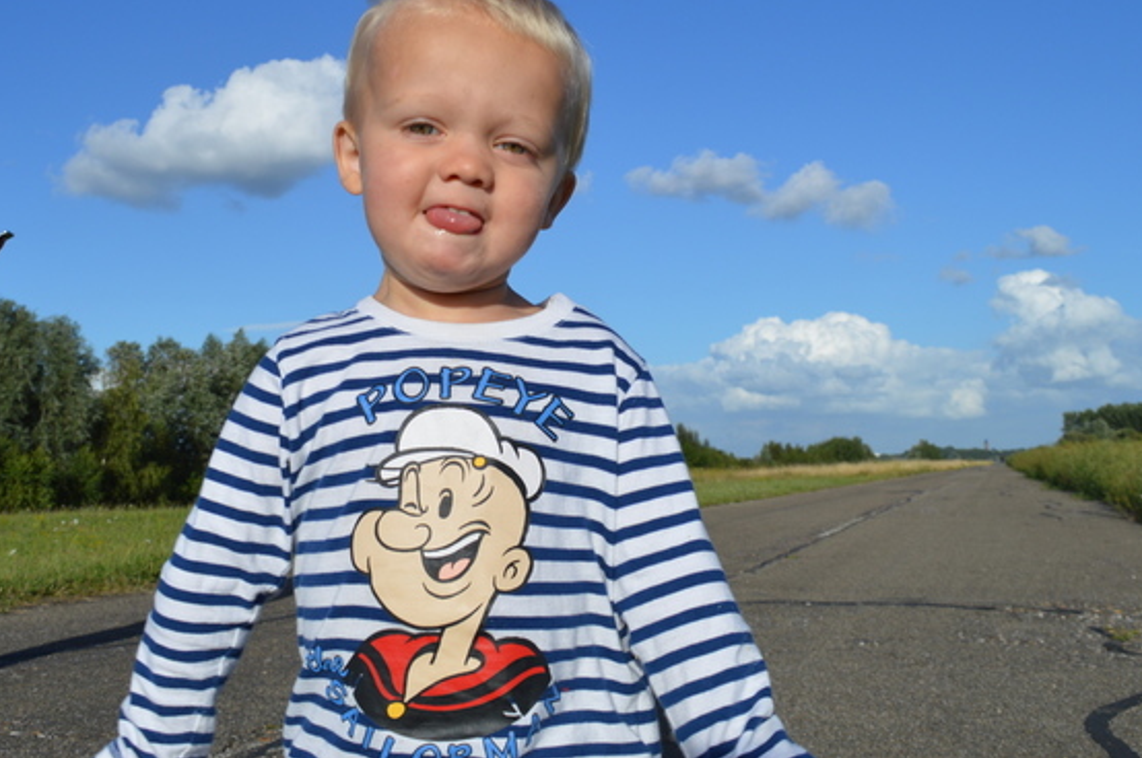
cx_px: 544
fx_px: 1236
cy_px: 212
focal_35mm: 39
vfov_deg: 33.6
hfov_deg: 49.6
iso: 100
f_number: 8
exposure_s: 1/500
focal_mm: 18
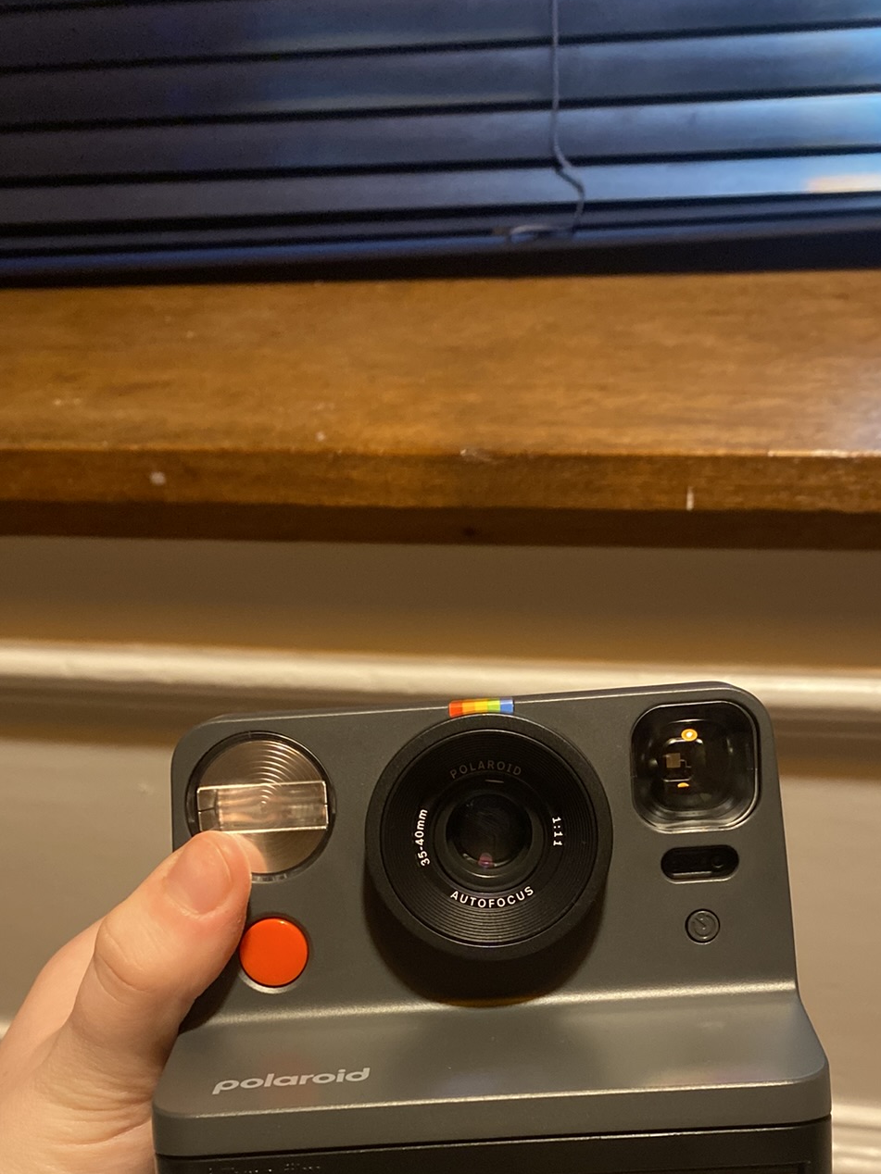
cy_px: 930
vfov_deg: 42.9
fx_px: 1425
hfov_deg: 34.3
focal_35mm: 42
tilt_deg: -42.1
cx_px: 459
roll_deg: +8.4
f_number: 1.8
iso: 400
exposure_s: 1/50
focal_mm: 4.25
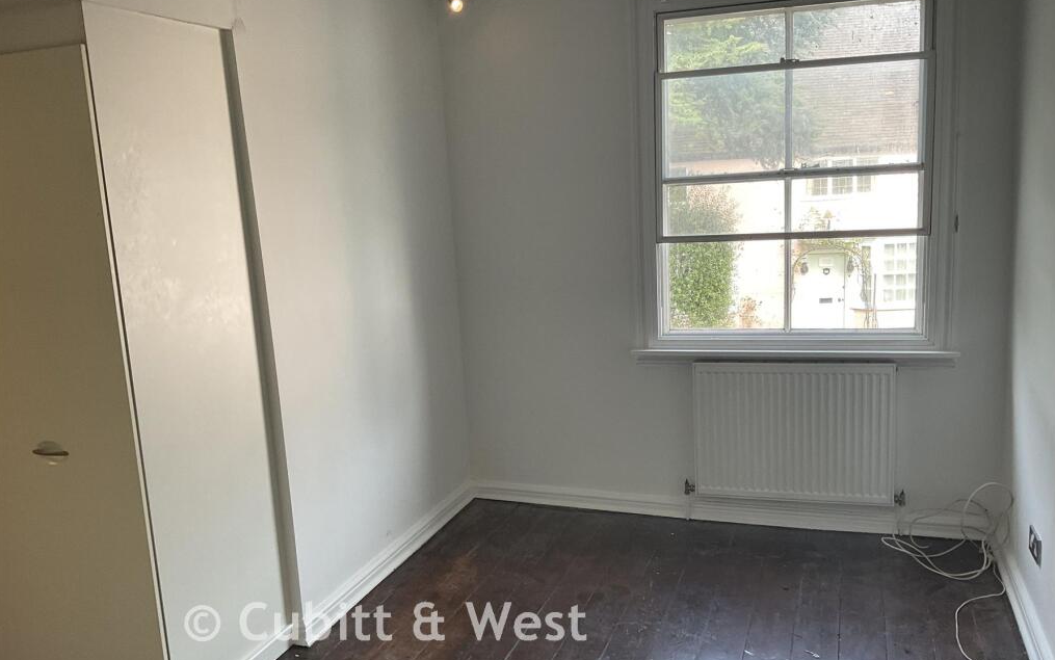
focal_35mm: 31
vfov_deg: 40.6
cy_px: 350
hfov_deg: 61.2
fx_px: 892
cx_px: 528
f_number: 1.8
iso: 64
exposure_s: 1/122
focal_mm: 3
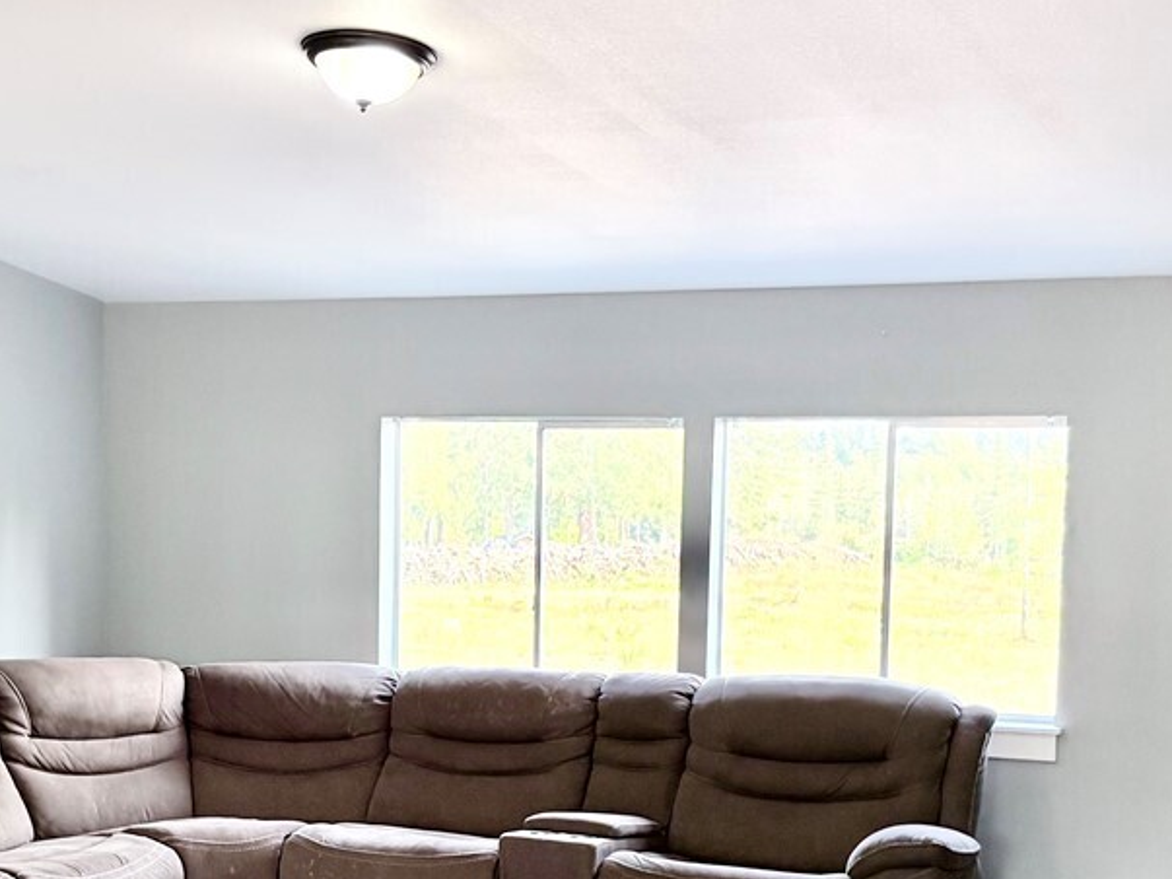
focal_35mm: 69
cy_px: 727
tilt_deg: -6.0
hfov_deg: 28.0
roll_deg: -0.1
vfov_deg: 21.0
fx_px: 2336
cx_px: 402
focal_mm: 5.96
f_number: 1.6
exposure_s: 1/163
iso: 125
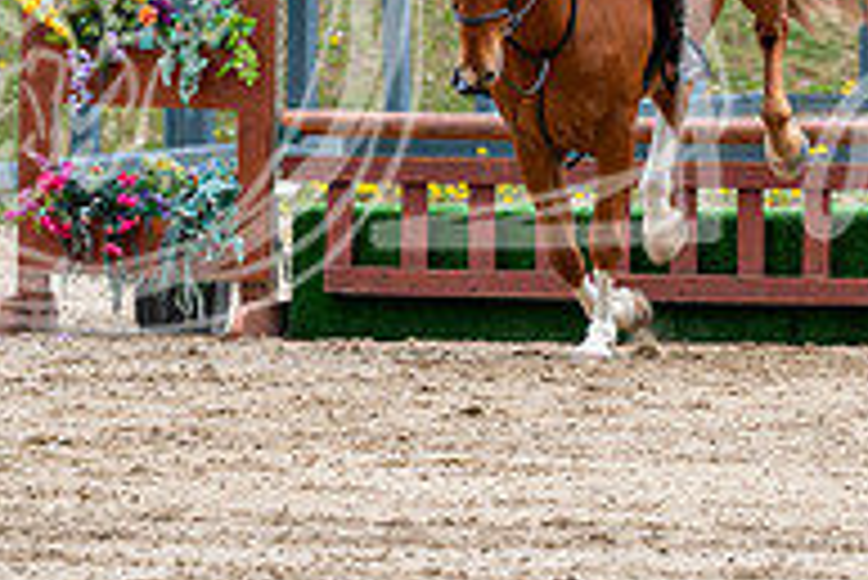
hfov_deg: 2.6
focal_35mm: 779
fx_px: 18796
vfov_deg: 1.8
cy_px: -97
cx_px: 715
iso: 200
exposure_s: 1/320
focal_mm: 259
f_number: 5.6
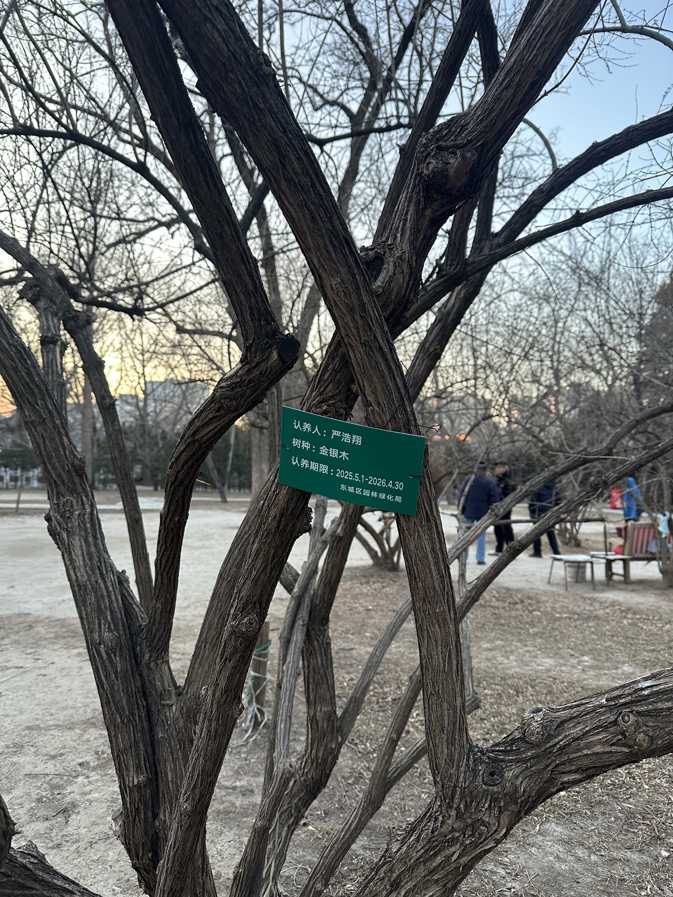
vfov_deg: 71.6
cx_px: 336
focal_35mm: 24
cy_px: 448
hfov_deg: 56.8
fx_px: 622
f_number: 1.78
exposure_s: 1/121
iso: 160
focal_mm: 6.86
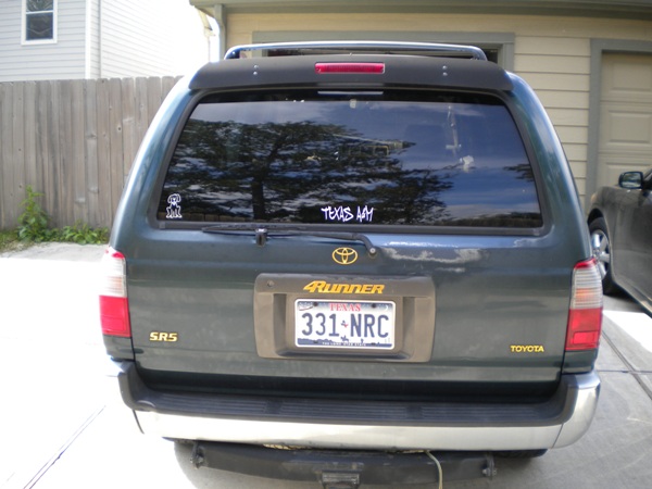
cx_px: 326
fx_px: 659
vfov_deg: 40.7
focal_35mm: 35
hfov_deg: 52.6
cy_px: 244
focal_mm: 6.3
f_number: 3.1
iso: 80
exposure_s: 1/196
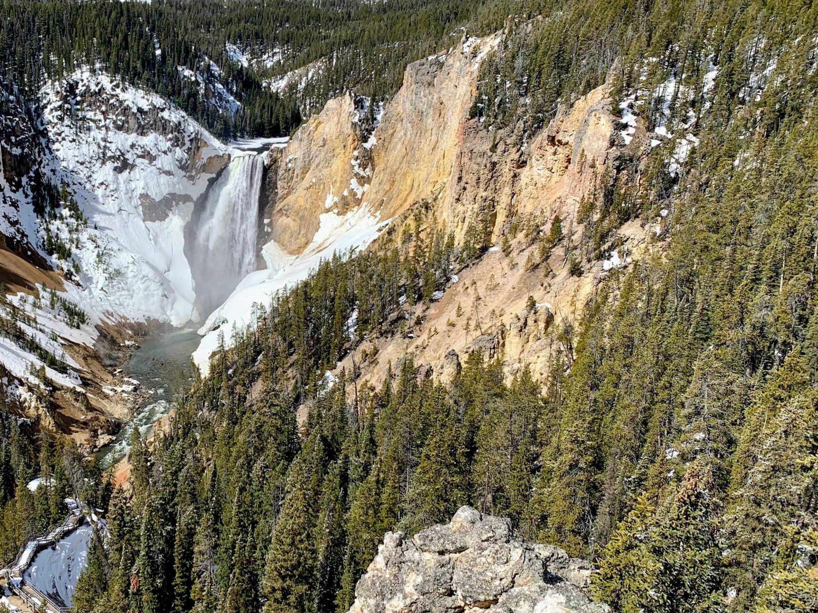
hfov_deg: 46.5
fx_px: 922
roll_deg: -1.4
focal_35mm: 39
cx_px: 229
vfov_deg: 36.7
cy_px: 352
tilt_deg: -20.1
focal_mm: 4.25
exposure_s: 1/2833
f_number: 1.8
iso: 25
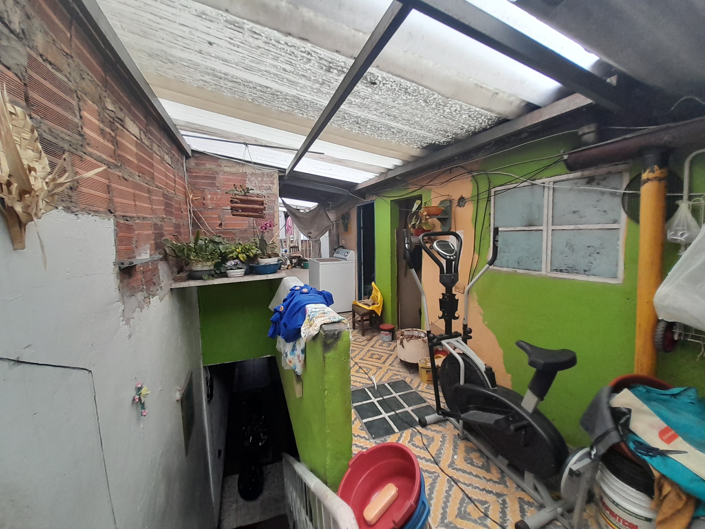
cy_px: 264
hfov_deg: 106.2
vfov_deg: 89.9
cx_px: 352
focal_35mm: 13
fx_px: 265
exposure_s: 1/60
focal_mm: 1.13
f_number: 2.2
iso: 40
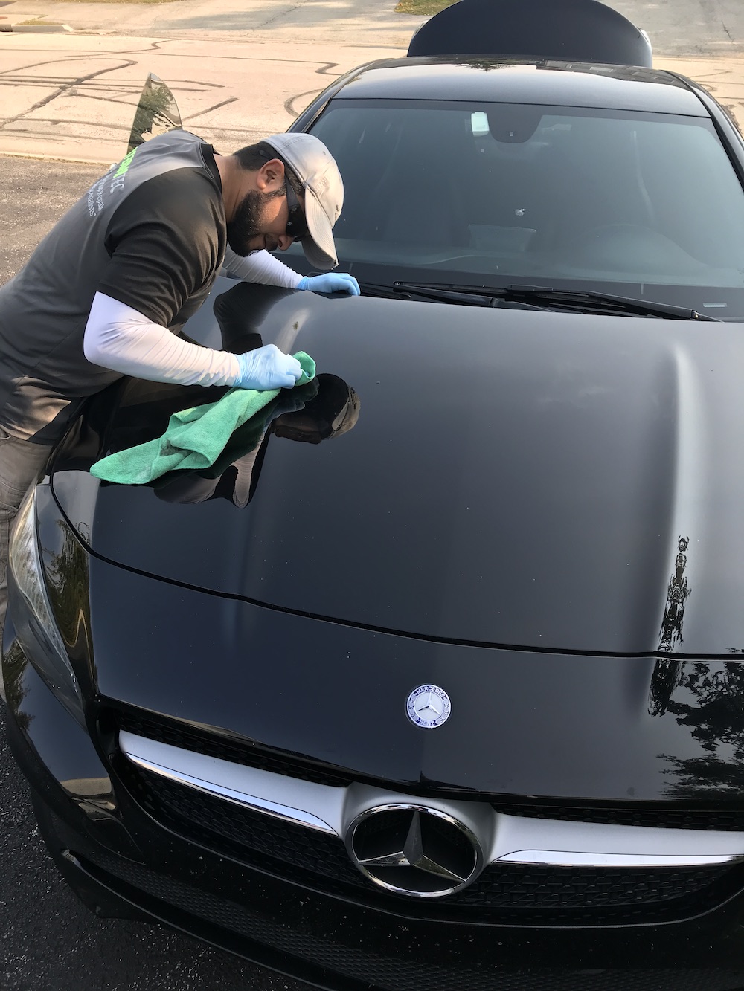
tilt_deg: -34.4
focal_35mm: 28
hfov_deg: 49.8
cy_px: 496
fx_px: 802
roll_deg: -0.4
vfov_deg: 63.4
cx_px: 372
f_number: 1.8
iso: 20
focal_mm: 3.99
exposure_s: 1/407
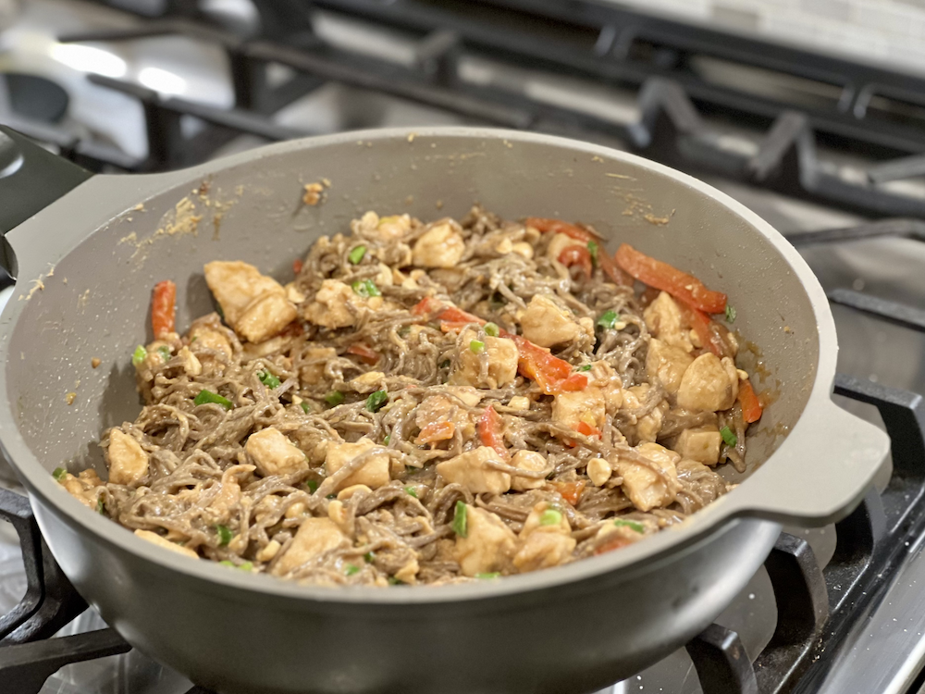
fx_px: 2058
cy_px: 347
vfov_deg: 19.1
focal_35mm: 77
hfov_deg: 25.3
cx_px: 462
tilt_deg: -33.5
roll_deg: +5.9
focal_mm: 9
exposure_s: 1/24
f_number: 2.8
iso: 320
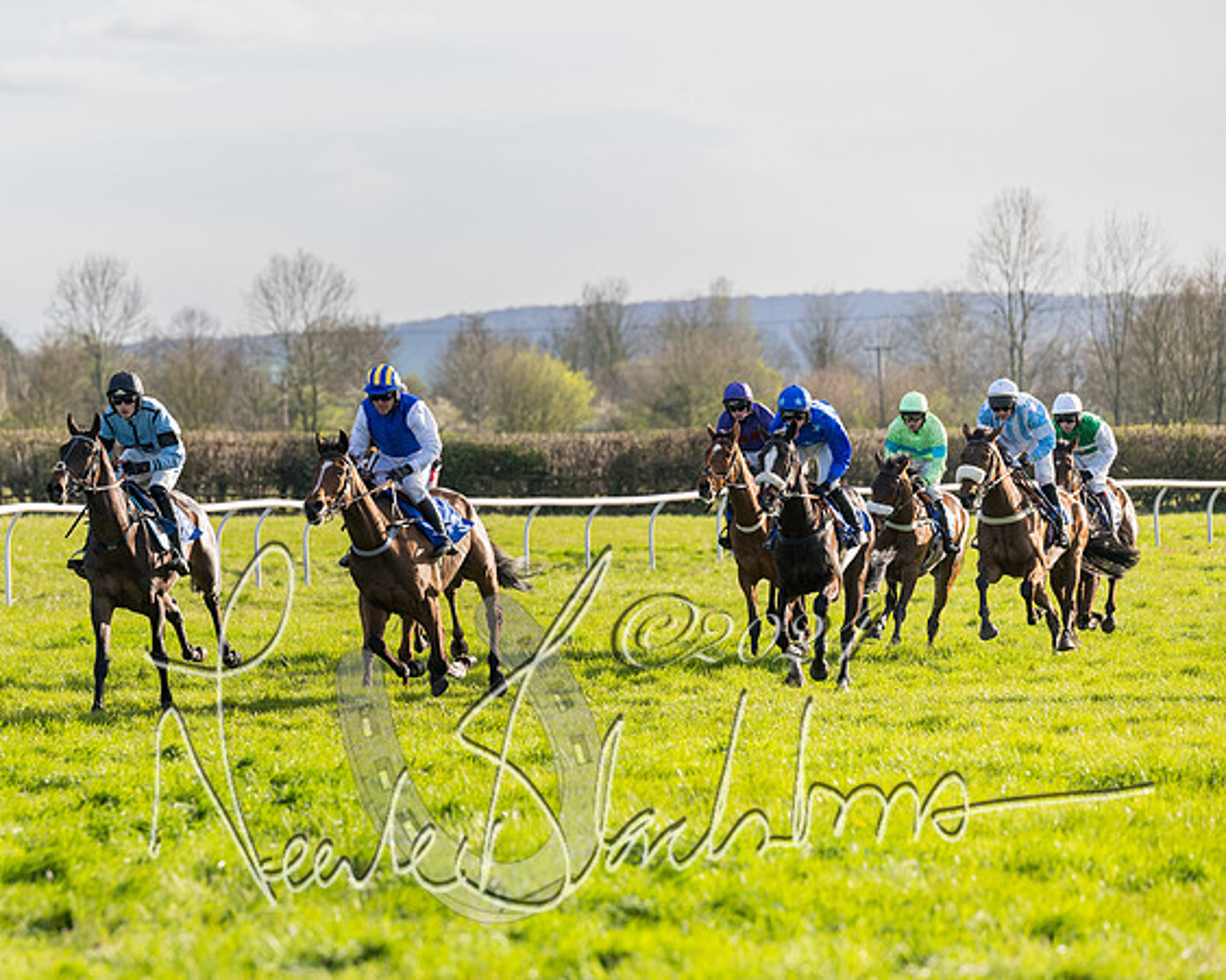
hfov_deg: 8.5
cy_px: 505
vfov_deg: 6.8
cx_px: 383
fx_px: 8237
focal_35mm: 227
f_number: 4
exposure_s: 1/1600
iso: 400
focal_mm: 170
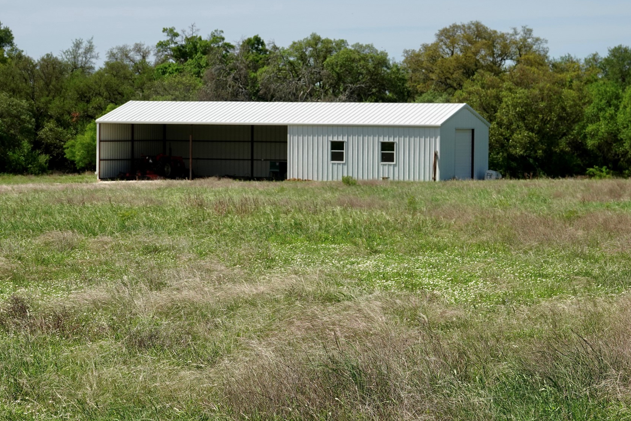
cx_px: 309
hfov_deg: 16.3
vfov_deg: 10.9
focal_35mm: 126
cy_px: 223
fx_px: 2209
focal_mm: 35.68
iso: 100
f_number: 4
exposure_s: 1/800
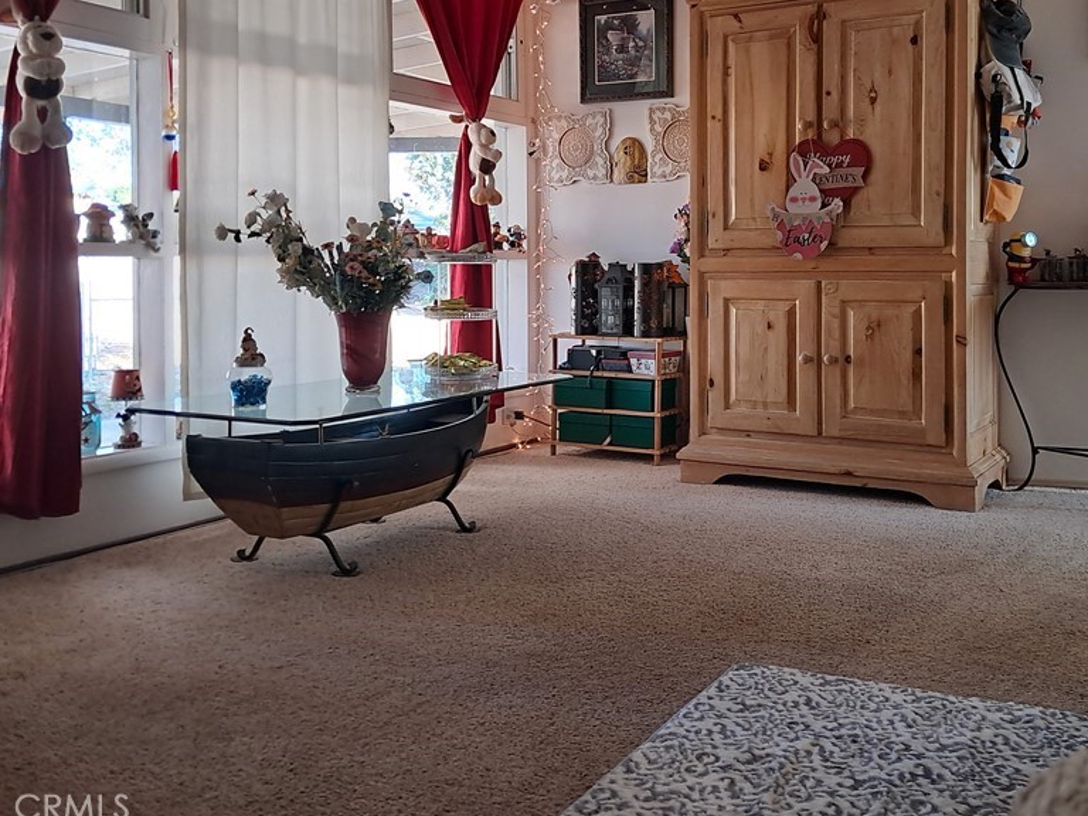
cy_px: 283
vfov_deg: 39.3
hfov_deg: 50.9
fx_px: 1131
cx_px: 669
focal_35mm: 36
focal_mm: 4
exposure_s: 1/60
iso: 100
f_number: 1.8
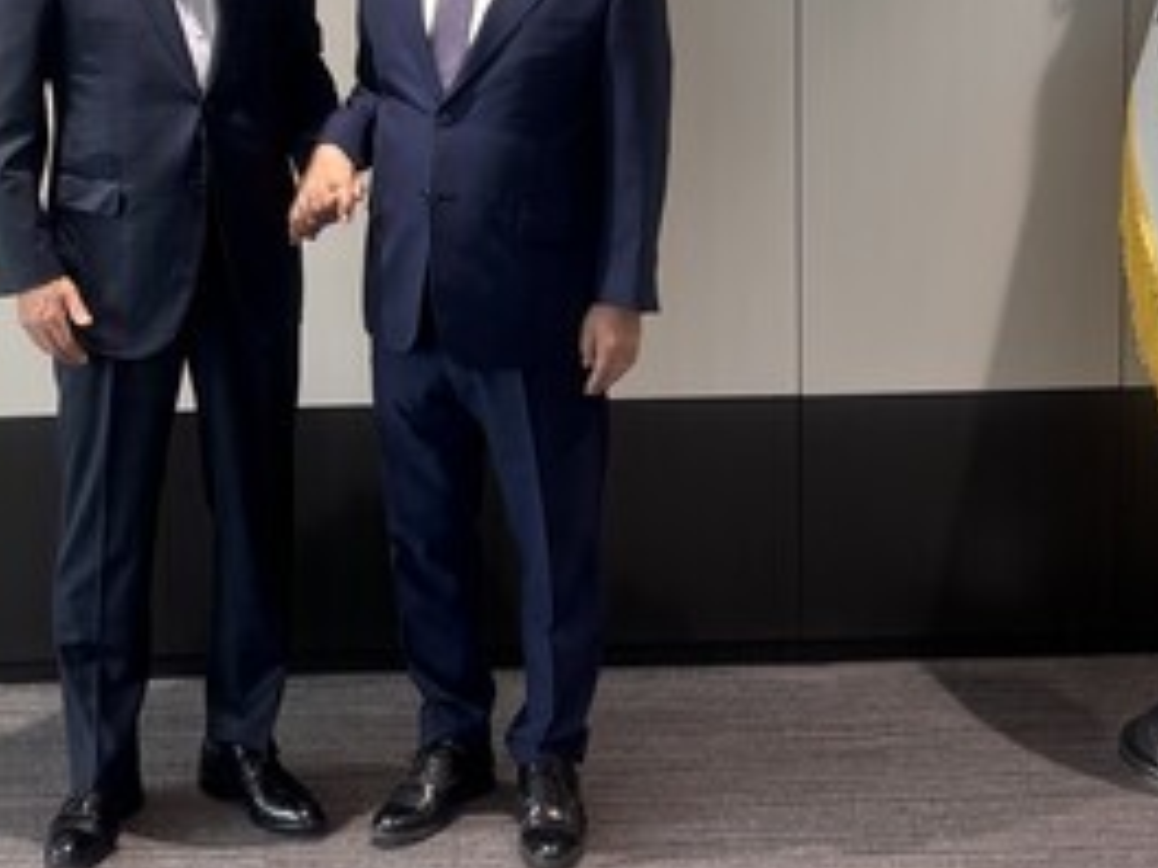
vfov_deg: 24.3
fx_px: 1974
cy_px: 123
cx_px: 329
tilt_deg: -6.8
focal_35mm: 59
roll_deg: +1.9
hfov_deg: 32.2
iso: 64
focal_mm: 5.96
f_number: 1.6
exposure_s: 1/60
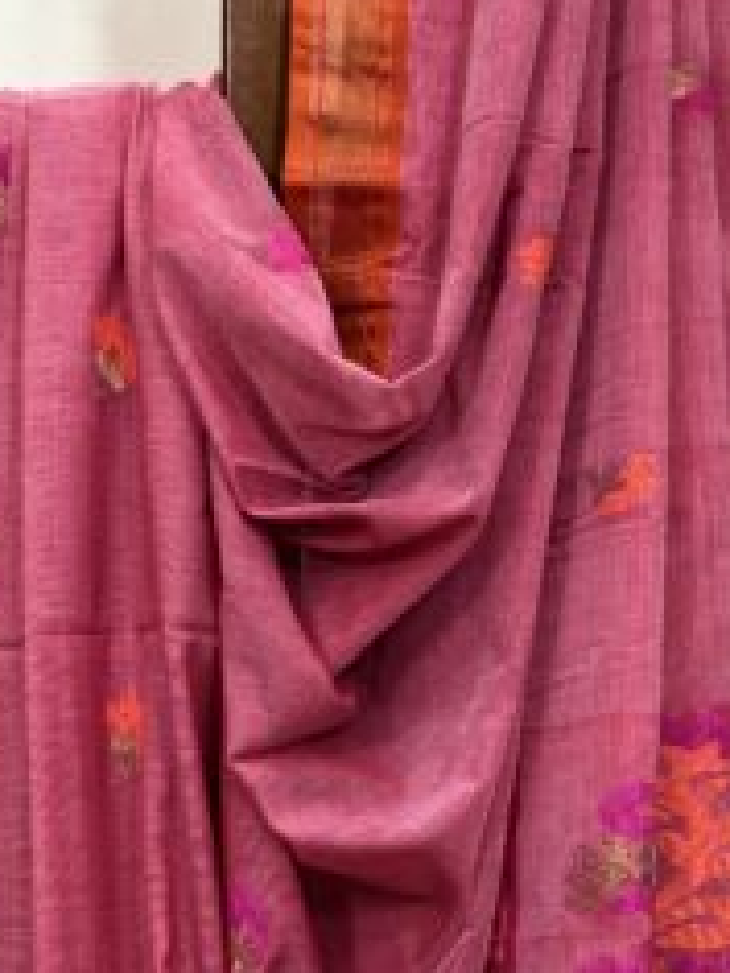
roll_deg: -0.2
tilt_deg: -2.2
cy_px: 647
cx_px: 318
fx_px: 2474
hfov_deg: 16.8
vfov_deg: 22.2
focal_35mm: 88
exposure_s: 1/50
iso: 80
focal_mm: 5.96
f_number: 1.6
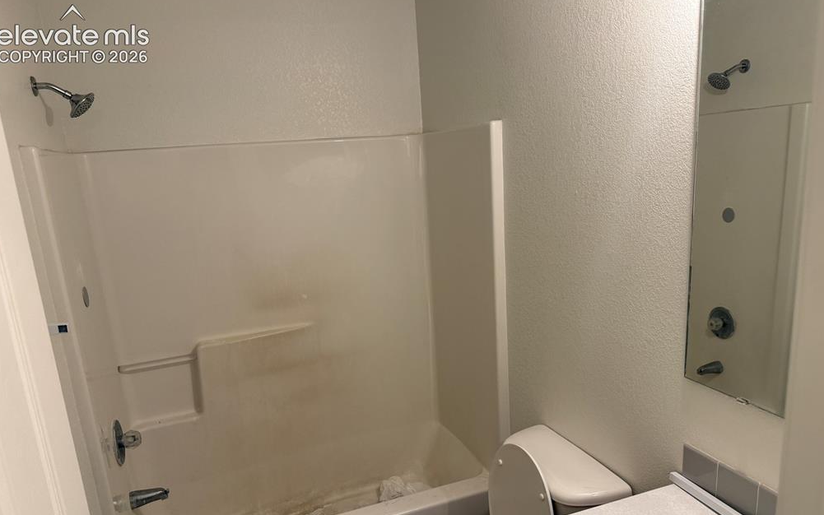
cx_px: 410
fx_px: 584
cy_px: 306
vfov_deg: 47.4
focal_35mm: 26
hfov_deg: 70.4
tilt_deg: -14.3
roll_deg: +4.7
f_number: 1.78
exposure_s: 1/60
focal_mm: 6.76
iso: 160
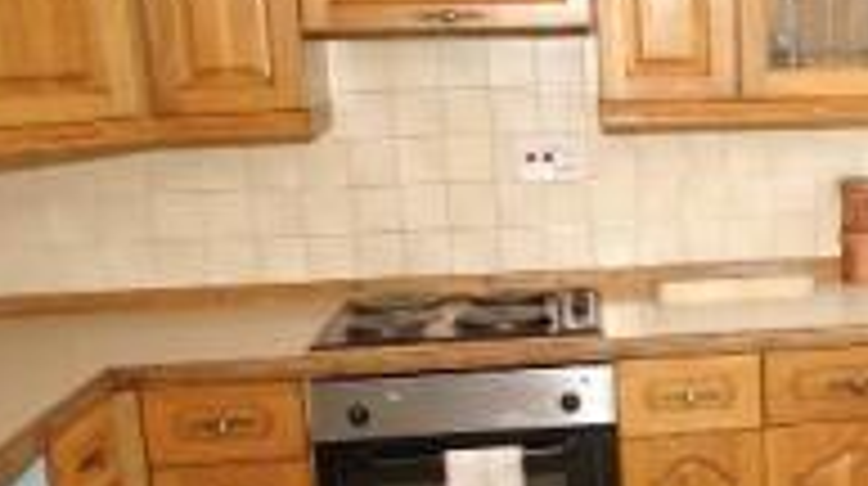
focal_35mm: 59
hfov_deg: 31.0
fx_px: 1351
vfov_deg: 20.3
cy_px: 302
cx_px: 994
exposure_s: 1/100
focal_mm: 11
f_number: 4.5
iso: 200
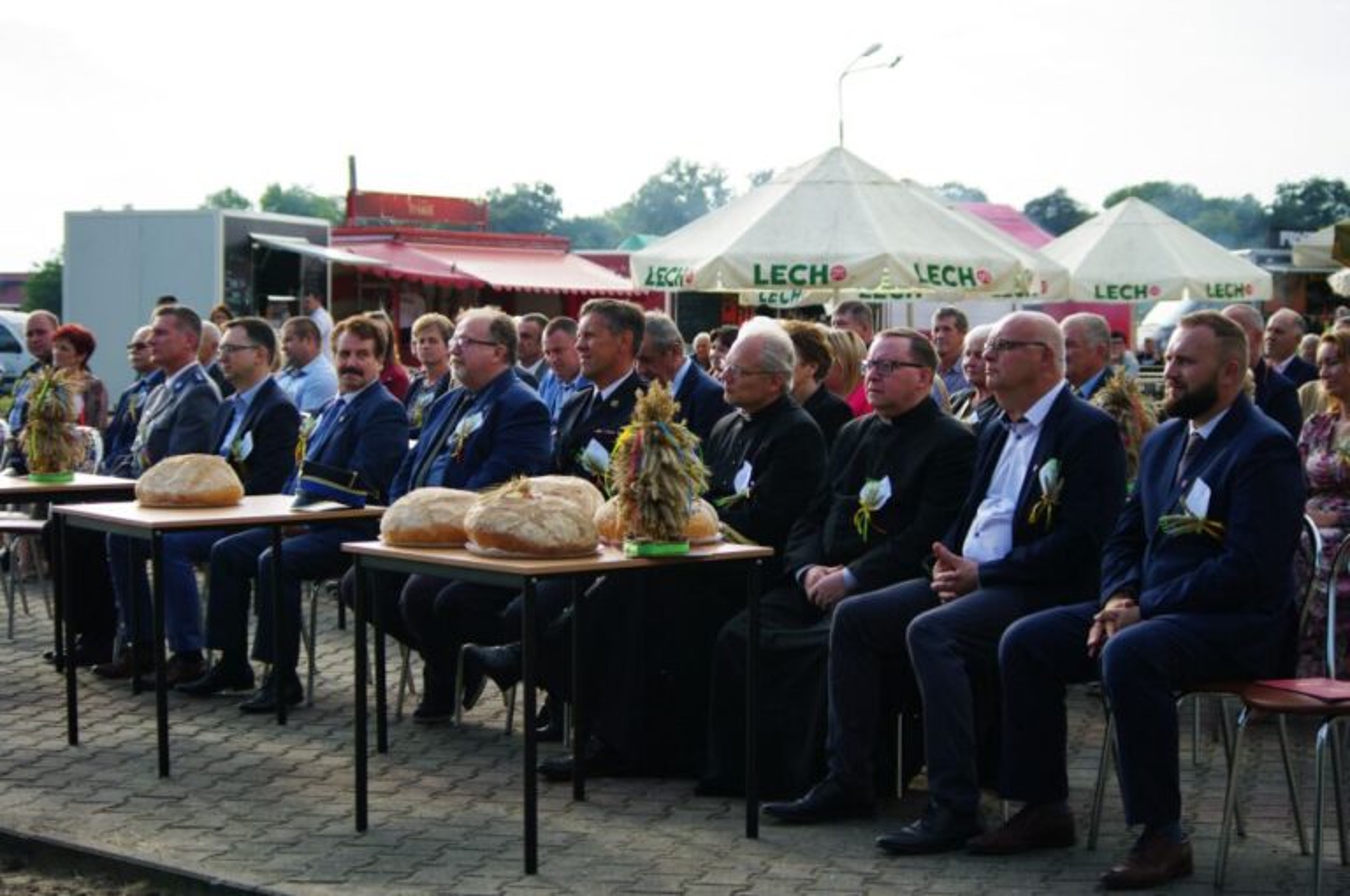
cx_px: 675
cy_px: 448
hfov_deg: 27.0
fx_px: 2809
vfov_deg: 18.1
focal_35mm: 75
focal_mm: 50
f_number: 4.5
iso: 280
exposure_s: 1/500
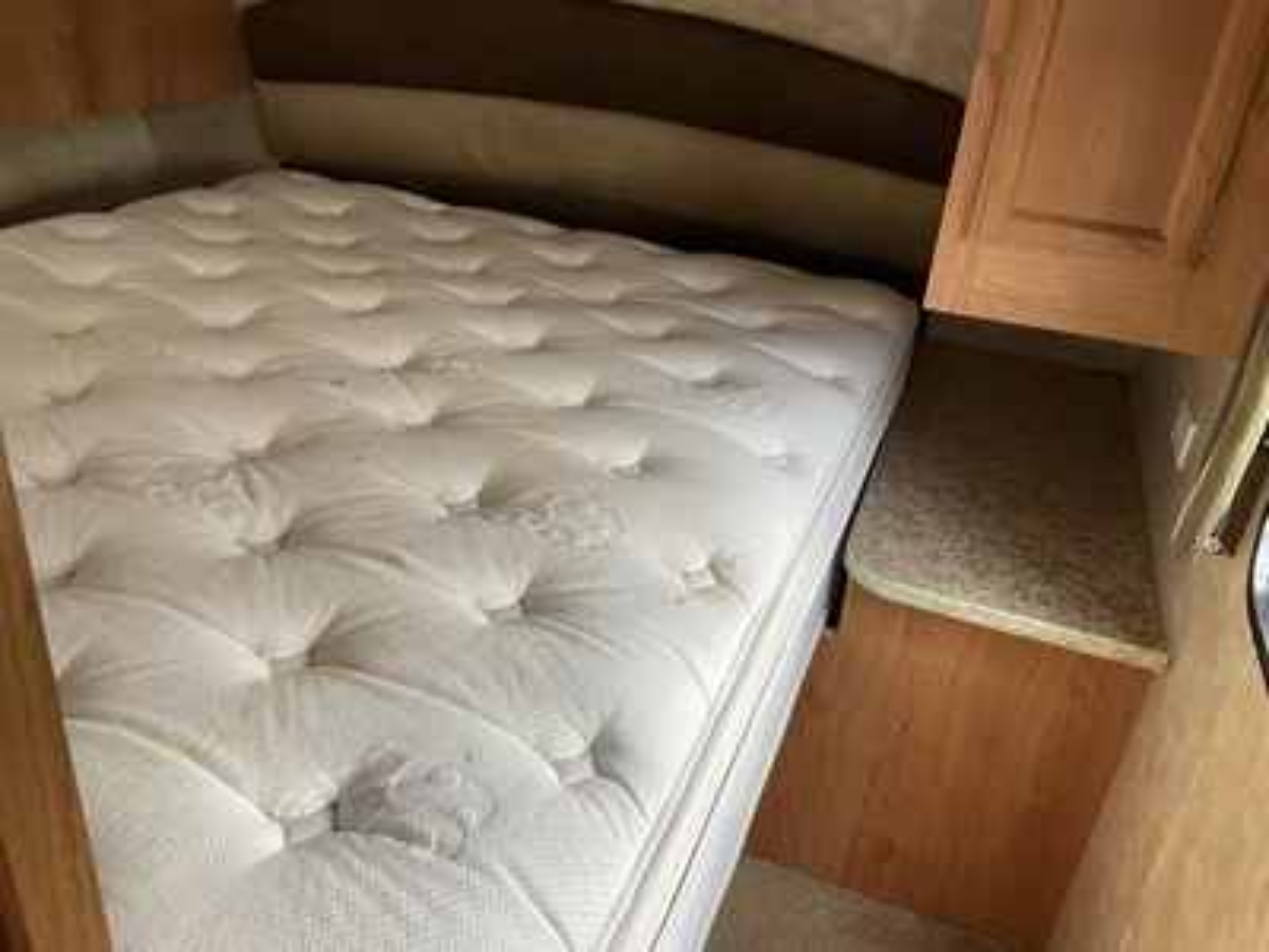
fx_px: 1063
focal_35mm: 29
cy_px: 476
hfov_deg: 61.7
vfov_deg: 48.2
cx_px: 634
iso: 40
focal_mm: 3
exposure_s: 1/122
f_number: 1.8
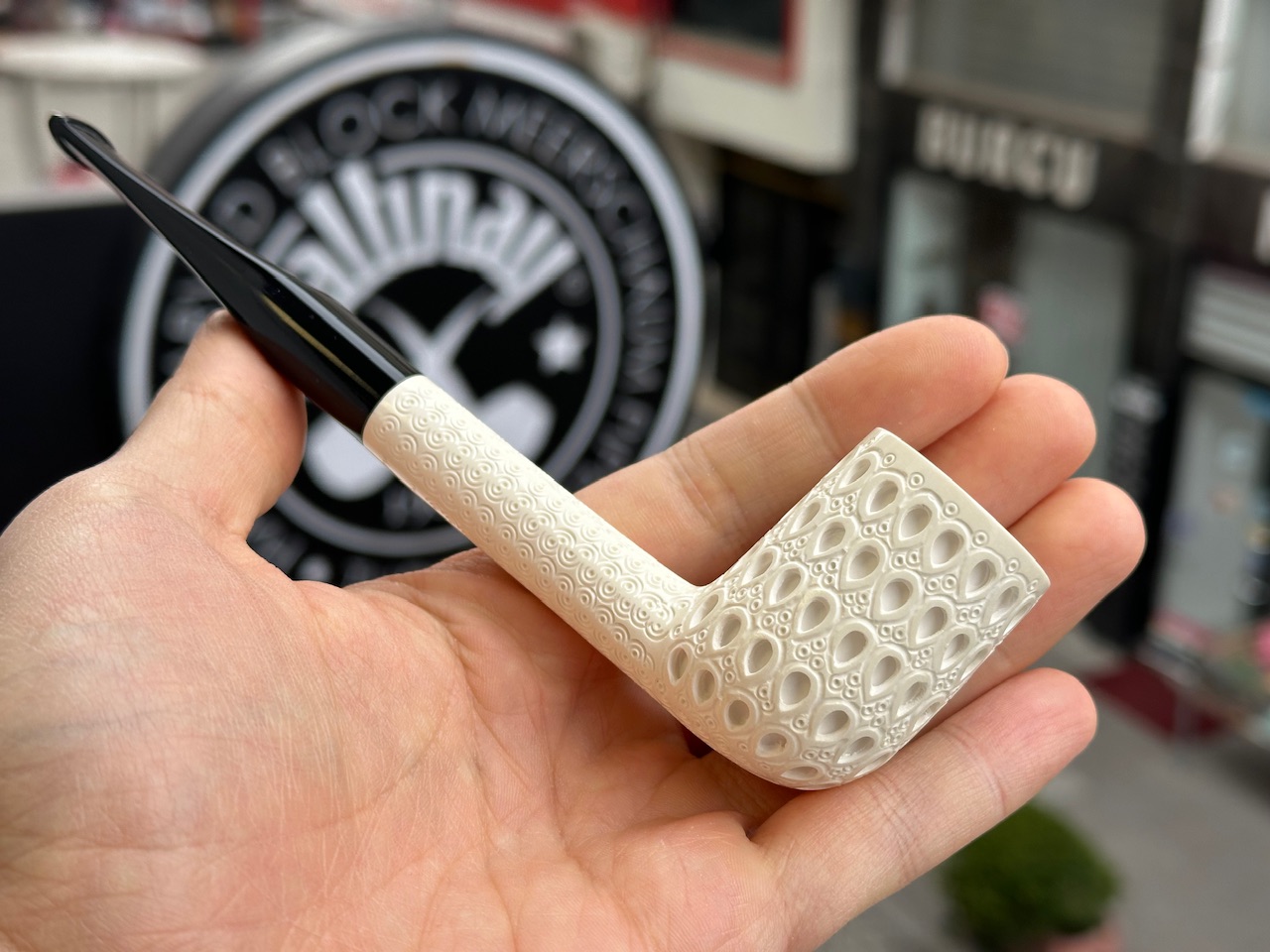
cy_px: 476
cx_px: 635
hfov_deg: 39.7
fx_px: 1761
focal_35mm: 48
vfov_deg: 30.3
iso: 64
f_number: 1.78
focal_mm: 6.86
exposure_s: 1/280
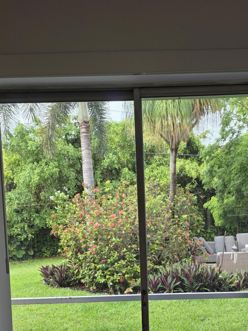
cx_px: 158
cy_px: 243
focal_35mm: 37
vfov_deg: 48.5
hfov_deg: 38.4
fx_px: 354
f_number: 1.7
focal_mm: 6.3
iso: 32
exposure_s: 1/120
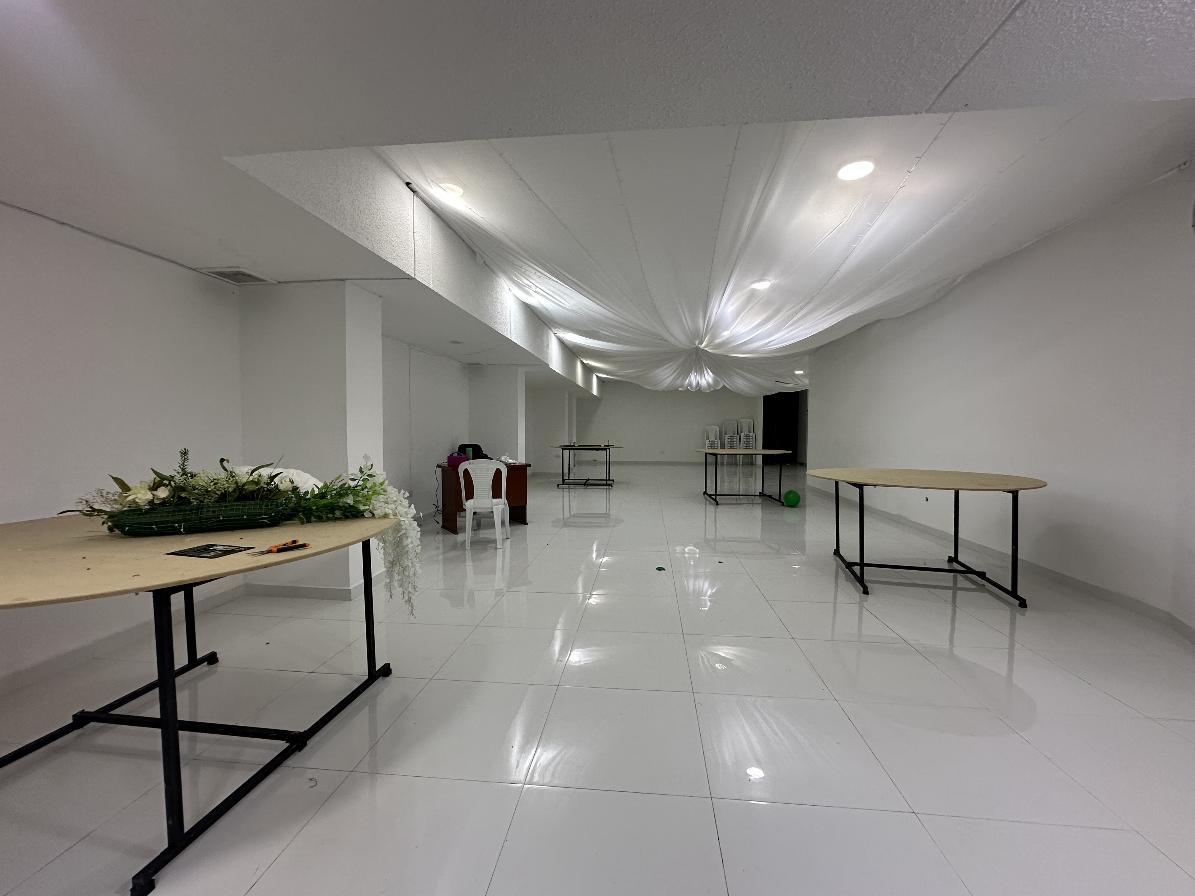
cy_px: 448
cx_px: 598
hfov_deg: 102.1
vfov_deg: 85.7
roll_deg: +0.3
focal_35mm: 14
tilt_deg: -1.9
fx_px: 483
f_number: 2.2
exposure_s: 1/120
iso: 160
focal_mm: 2.22
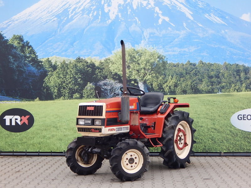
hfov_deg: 28.2
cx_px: 126
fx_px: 500
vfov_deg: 21.3
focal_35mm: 69
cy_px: 94
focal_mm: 12.3
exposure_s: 1/60
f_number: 4.1
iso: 125
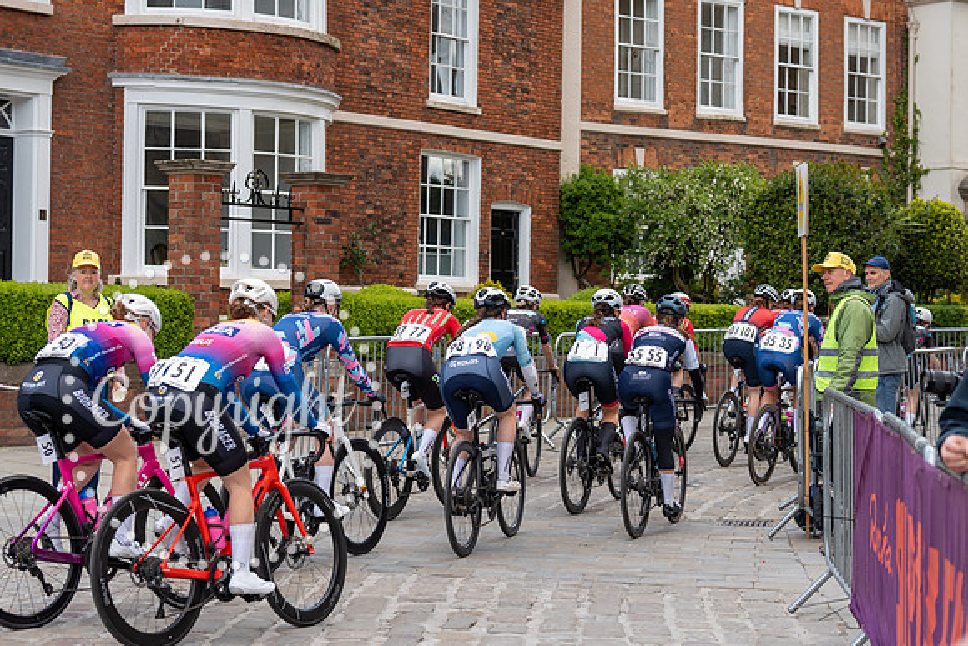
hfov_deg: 28.8
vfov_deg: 19.5
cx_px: 484
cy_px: 323
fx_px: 1883
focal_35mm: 70
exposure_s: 1/1000
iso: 500
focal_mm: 70
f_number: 4
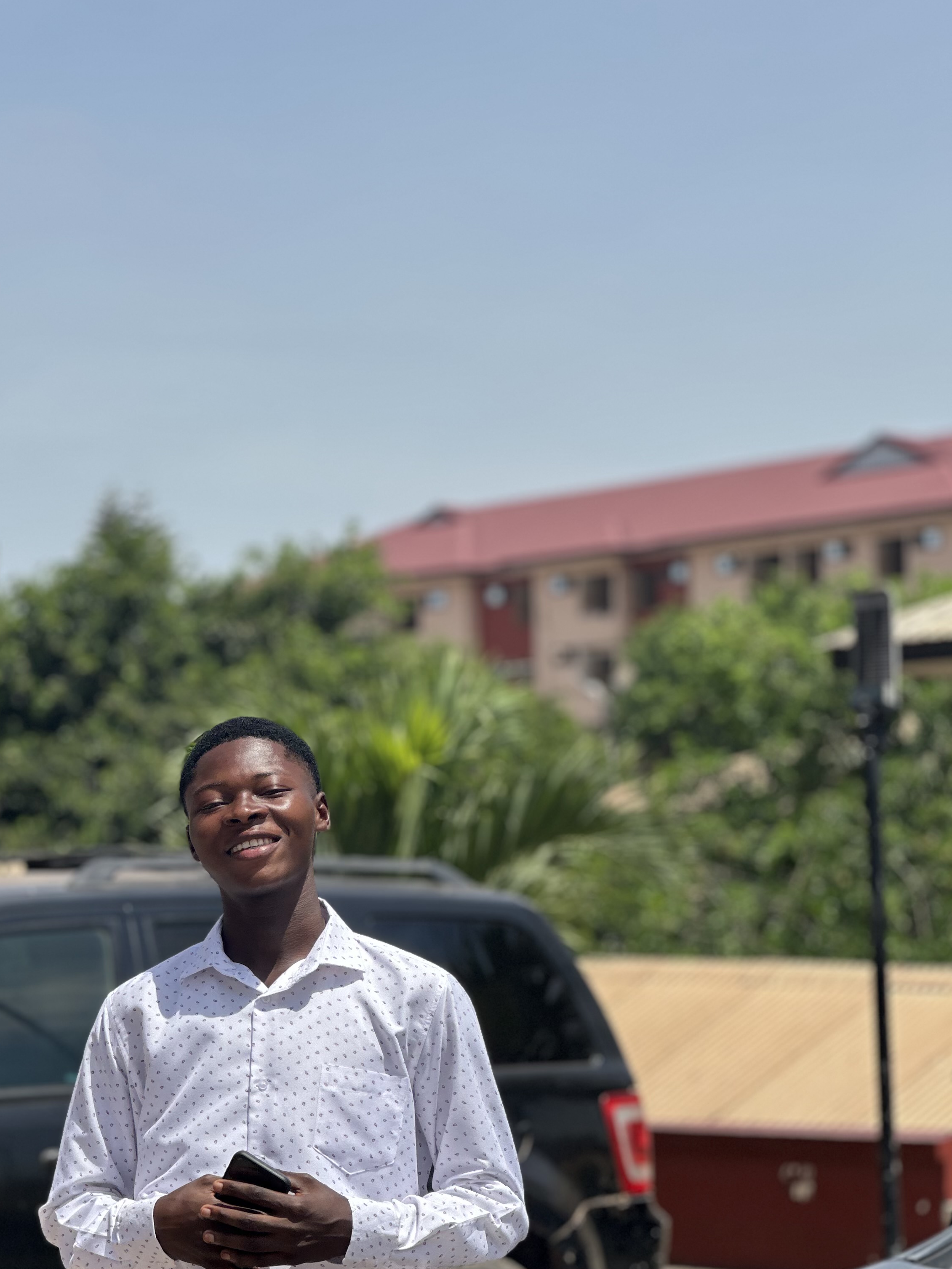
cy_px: 824
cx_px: 335
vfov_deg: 19.0
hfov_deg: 14.3
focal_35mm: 103
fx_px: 3776
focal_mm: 9
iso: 32
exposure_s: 1/536
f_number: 2.8
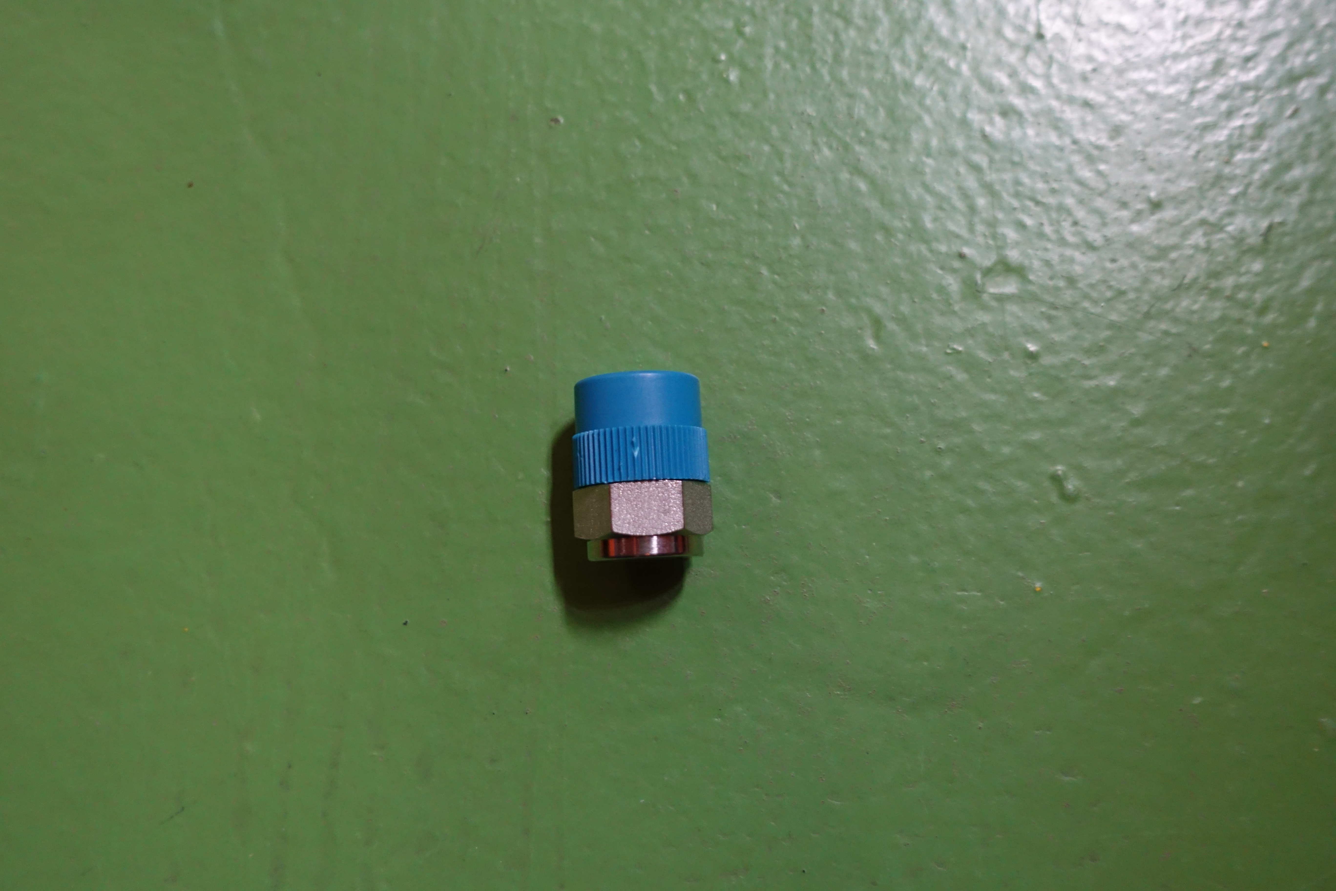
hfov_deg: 53.1
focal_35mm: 36
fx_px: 1336
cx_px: 668
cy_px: 446
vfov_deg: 36.9
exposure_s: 1/20
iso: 800
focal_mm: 13.34
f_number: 2.8
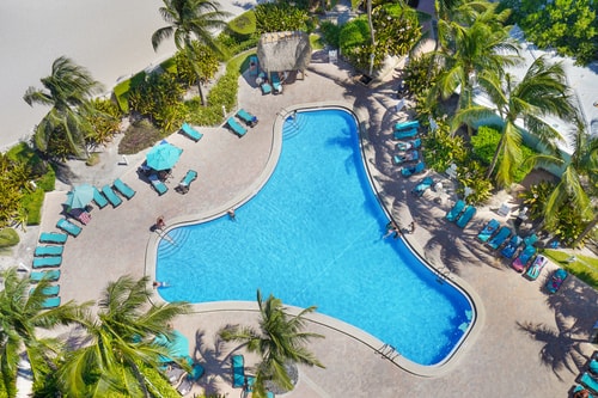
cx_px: 299
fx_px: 581
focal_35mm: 35
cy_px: 199
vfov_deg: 37.8
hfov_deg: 54.5
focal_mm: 35
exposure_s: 1/500
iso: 100
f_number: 5
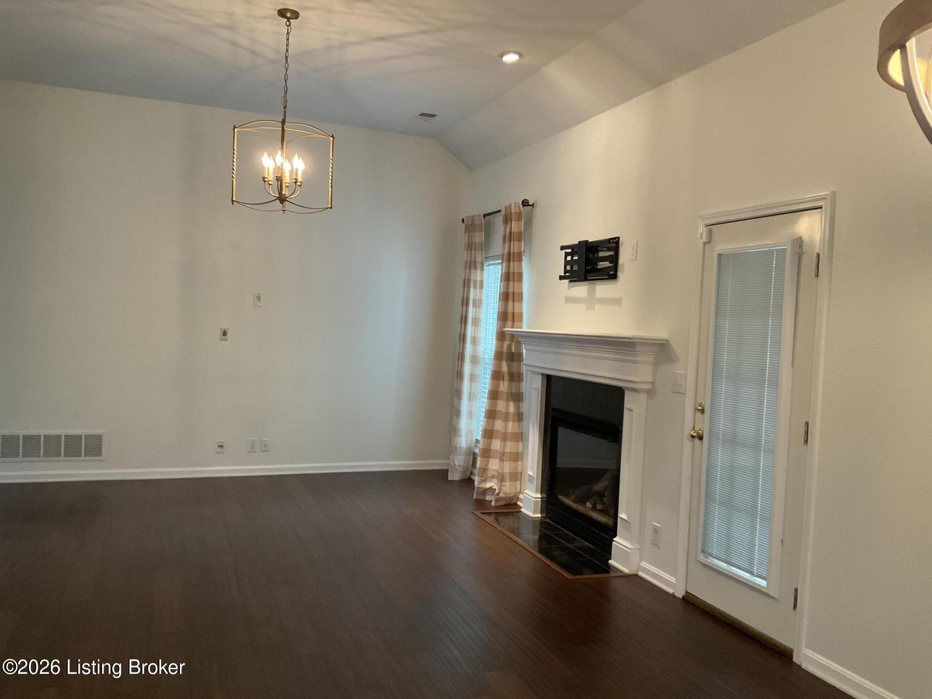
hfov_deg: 61.7
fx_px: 781
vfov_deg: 48.2
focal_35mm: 29
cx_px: 466
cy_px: 350
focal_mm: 3
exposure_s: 1/60
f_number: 1.8
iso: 200
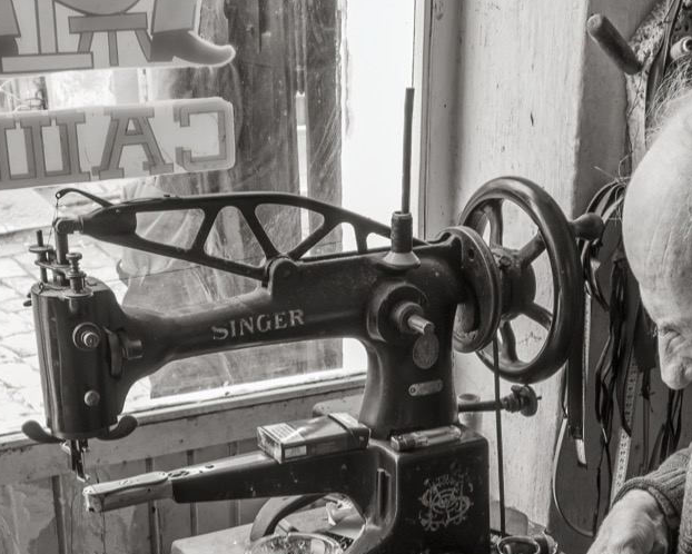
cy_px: 585
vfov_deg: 21.0
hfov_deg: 27.0
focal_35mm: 70
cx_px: 448
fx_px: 1434
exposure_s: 1/30
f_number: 3.5
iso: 125
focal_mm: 10.77
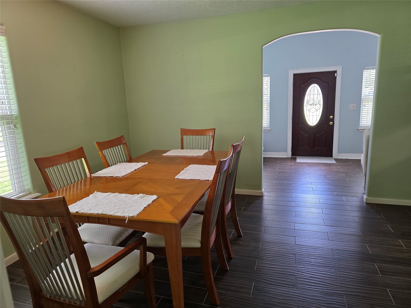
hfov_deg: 73.9
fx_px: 273
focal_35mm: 23
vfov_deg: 58.9
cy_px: 154
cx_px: 206
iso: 160
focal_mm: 6.3
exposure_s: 1/120
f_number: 1.7
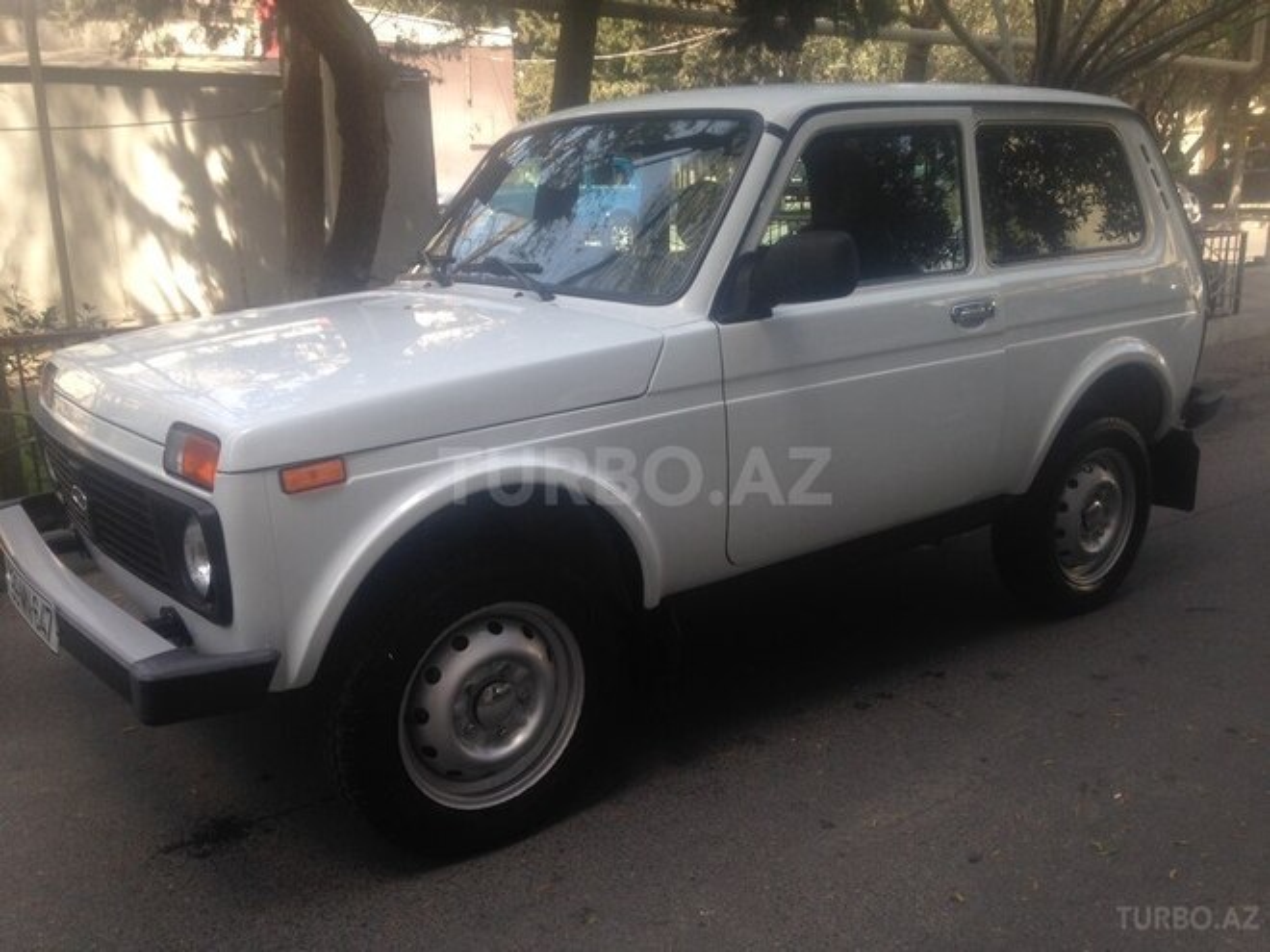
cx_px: 635
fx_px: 1211
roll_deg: -0.5
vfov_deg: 42.9
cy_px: 476
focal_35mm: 33
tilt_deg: -12.6
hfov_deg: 55.4
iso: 50
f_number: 2.4
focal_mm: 4.12
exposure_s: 1/261
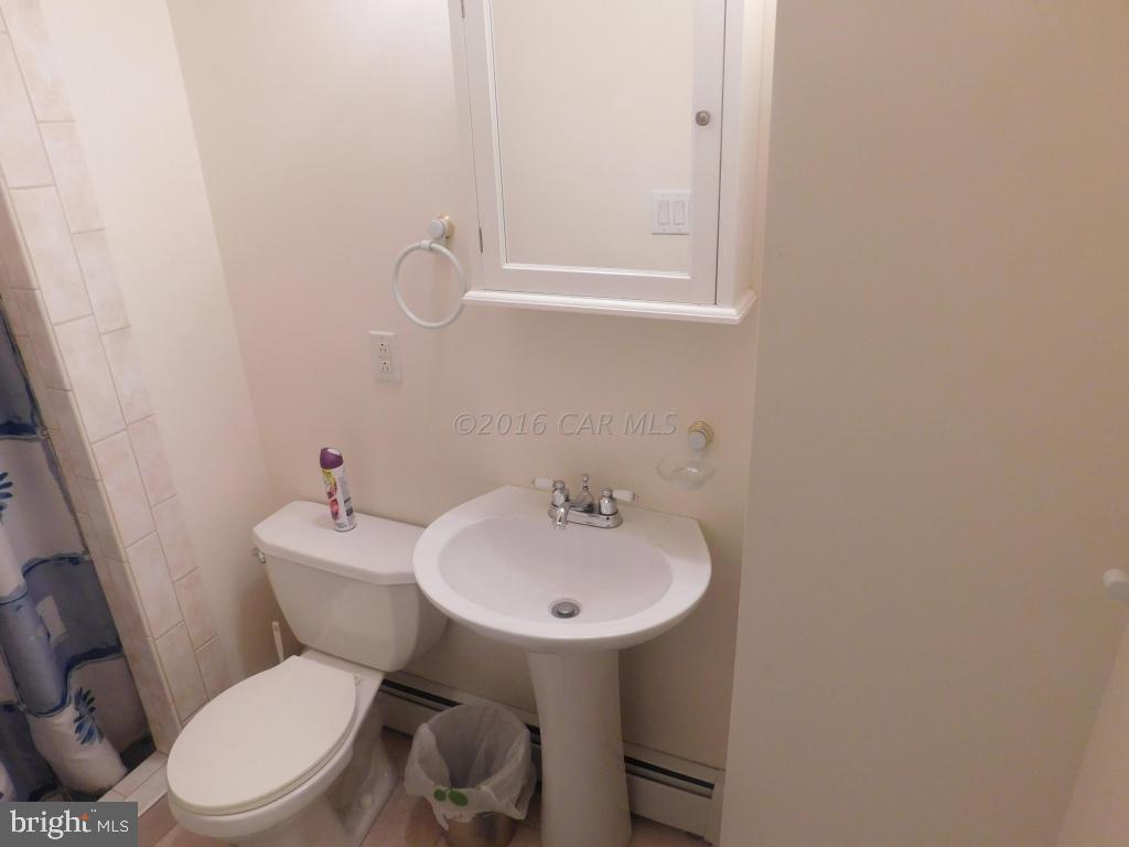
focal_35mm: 23
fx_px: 750
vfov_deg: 58.9
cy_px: 424
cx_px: 564
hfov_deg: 73.9
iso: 200
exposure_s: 1/30
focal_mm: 4
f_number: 3
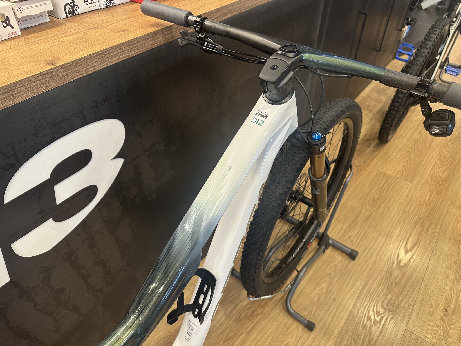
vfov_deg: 56.8
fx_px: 320
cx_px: 230
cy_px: 173
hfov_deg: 71.6
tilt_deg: -41.0
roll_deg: +0.2
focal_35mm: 24
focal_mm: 6.86
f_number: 1.78
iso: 200
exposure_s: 1/100
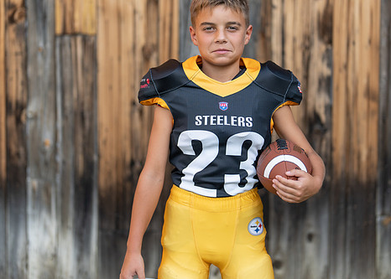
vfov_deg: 19.5
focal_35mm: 73
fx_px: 811
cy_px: 106
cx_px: 209
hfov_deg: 27.1
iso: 100
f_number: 1.2
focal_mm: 50
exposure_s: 1/2000
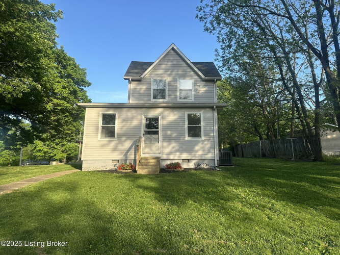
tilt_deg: +9.6
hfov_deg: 71.6
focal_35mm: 24
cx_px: 170
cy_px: 128
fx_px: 236
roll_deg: -0.9
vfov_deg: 56.8
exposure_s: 1/1157
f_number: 1.78
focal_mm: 6.86
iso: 80
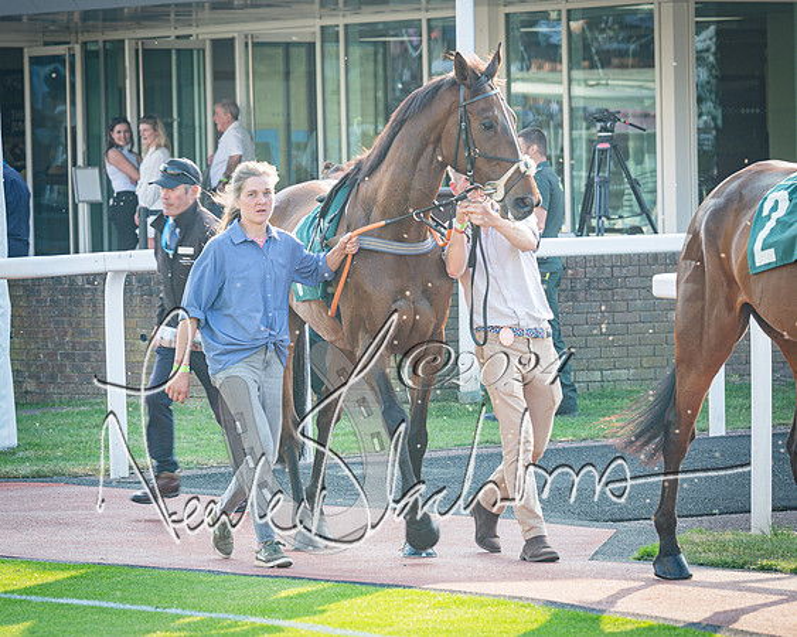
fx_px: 5398
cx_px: 481
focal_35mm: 229
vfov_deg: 6.8
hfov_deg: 8.4
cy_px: 320
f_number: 5
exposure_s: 1/200
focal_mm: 135
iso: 200
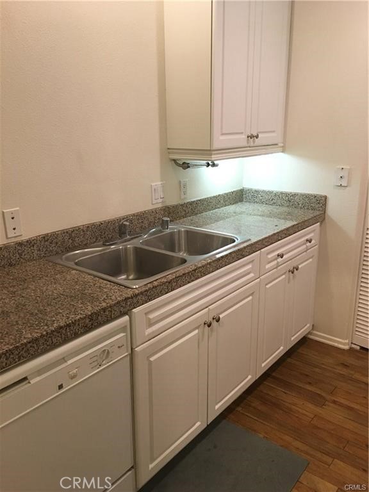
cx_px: 184
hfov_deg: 48.2
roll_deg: +0.3
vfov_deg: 61.7
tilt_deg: -15.8
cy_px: 246
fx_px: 412
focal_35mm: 29
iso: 80
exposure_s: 1/15
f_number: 2.2
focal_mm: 4.15
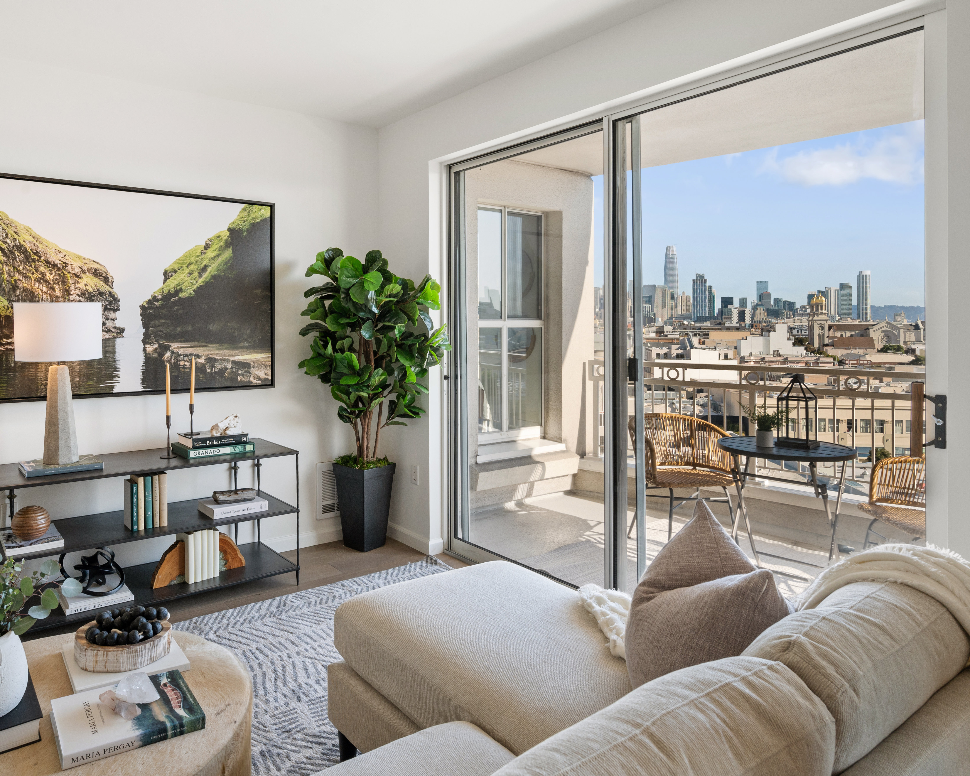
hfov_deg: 74.3
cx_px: 393
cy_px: 378
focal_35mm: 22
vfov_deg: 63.1
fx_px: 632
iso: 400
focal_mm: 19
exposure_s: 1/40
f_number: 9
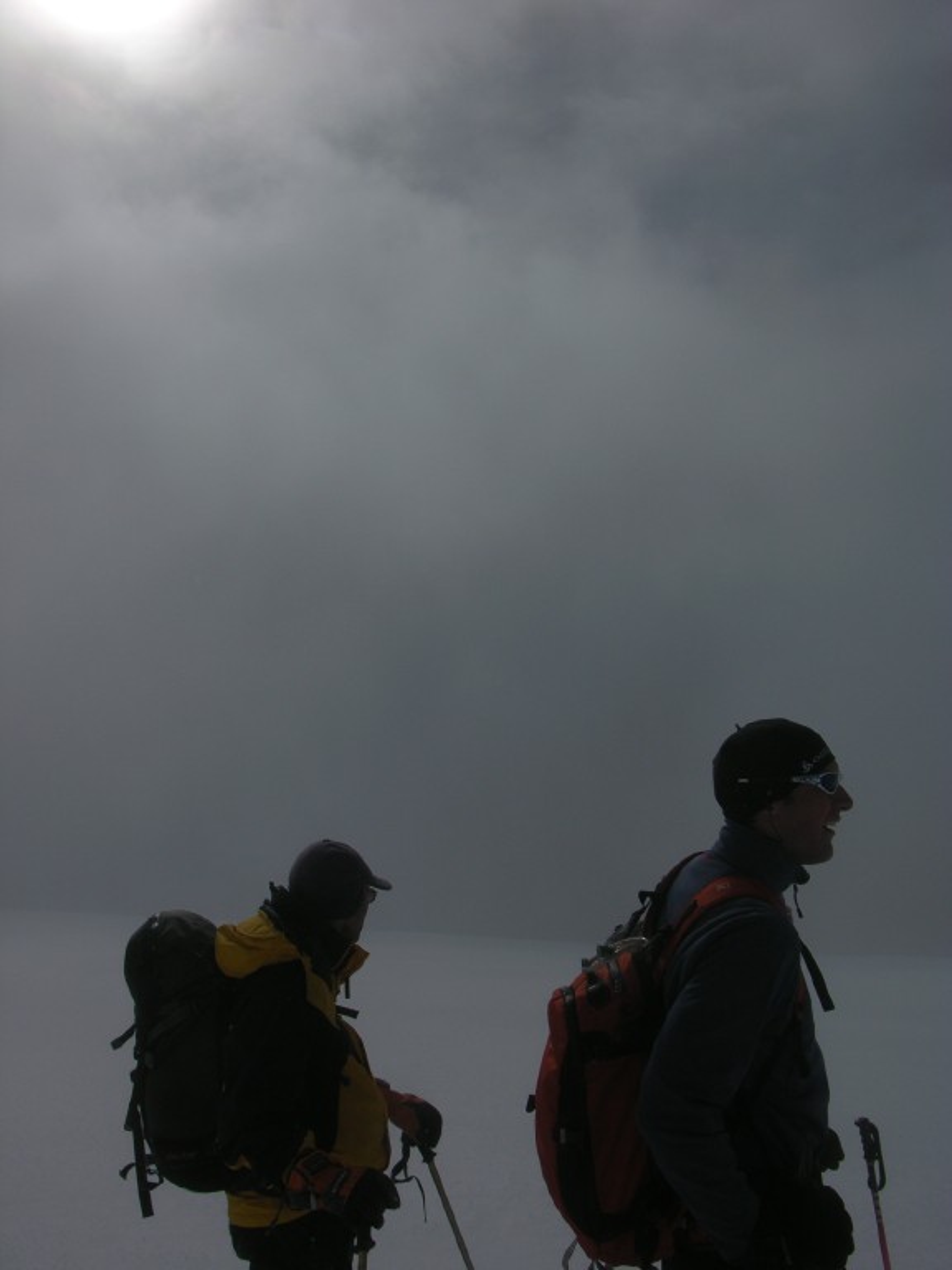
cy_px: 635
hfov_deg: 40.7
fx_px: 1283
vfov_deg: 52.6
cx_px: 476
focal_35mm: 35
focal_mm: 8.9
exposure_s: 1/1645
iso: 50
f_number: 8
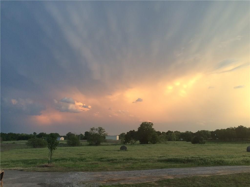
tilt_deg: +11.2
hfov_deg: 61.7
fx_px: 209
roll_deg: +0.3
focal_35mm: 29
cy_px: 94
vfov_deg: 48.2
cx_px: 125
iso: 32
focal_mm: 4.15
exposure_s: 1/40
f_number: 2.2
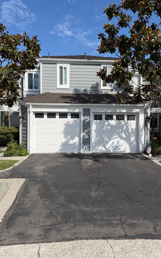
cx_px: 86
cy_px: 127
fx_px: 183
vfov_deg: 70.4
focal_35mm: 26
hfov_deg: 47.6
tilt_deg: -1.8
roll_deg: -1.8
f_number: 1.78
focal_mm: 6.76
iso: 80
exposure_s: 1/5319
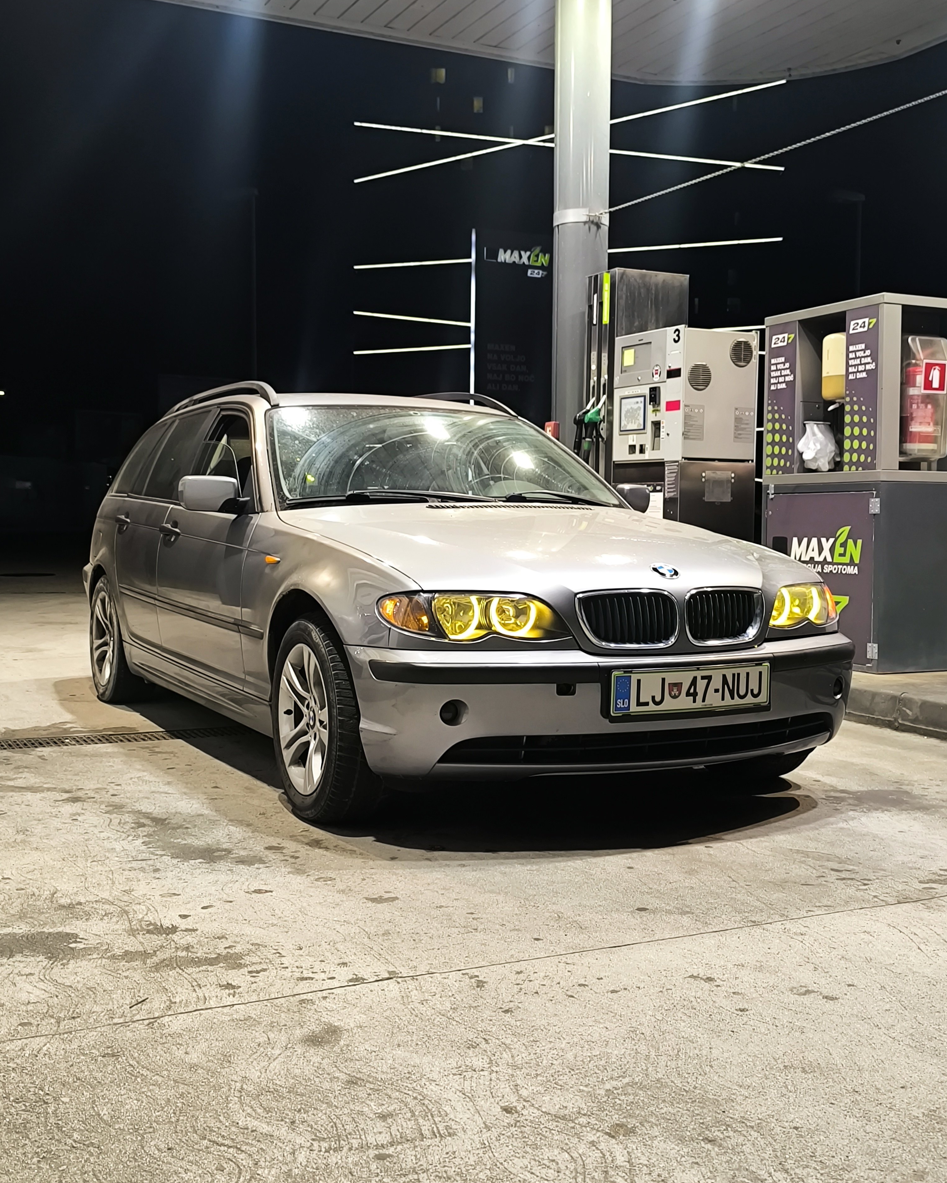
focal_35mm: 37
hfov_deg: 40.1
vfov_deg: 49.0
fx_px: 1296
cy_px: 552
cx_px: 479
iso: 800
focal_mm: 6.14
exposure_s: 1/50
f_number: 1.65
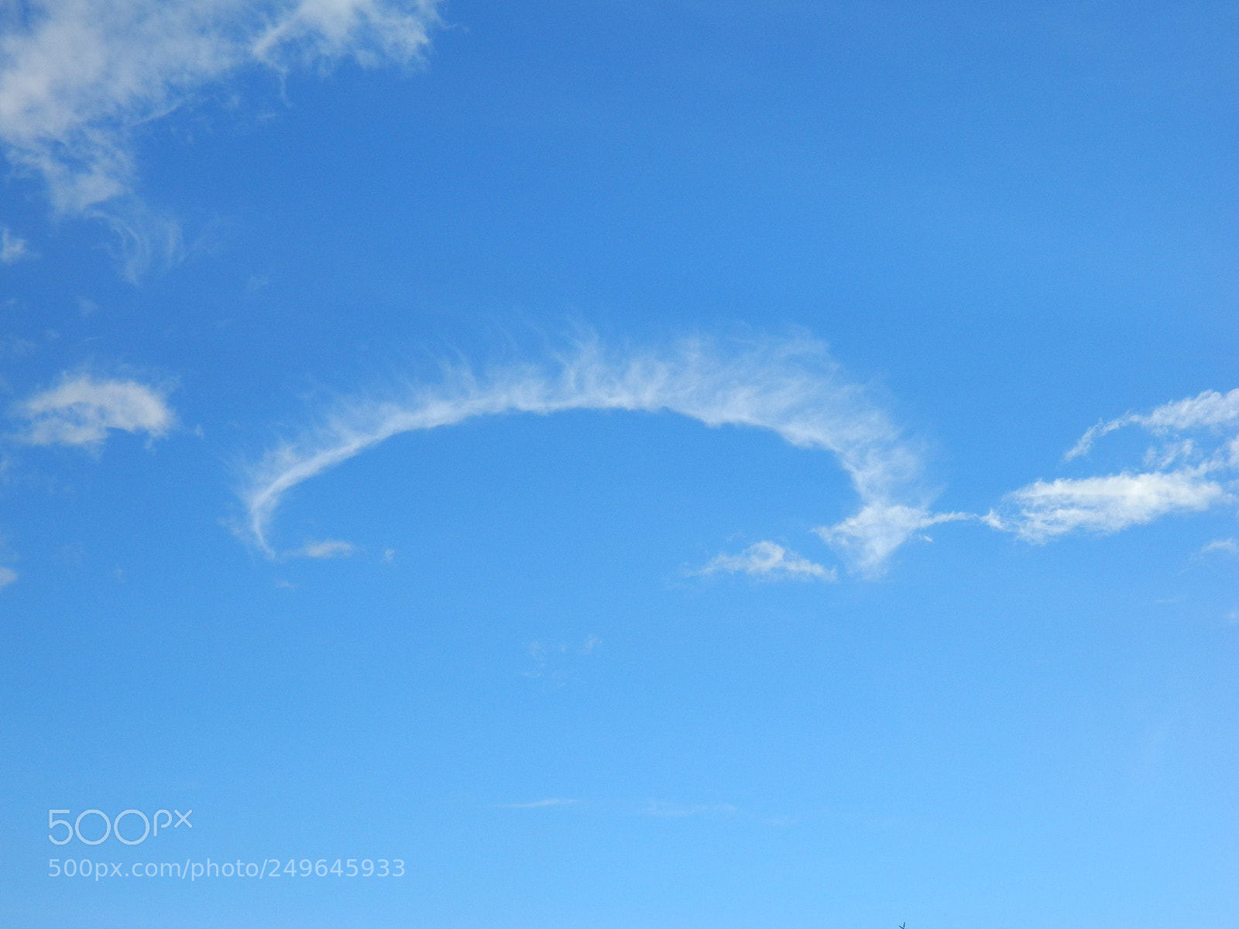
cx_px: 620
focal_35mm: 70
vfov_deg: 21.0
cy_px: 464
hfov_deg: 27.8
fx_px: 2505
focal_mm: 12.6
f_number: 4
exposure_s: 1/640
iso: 80
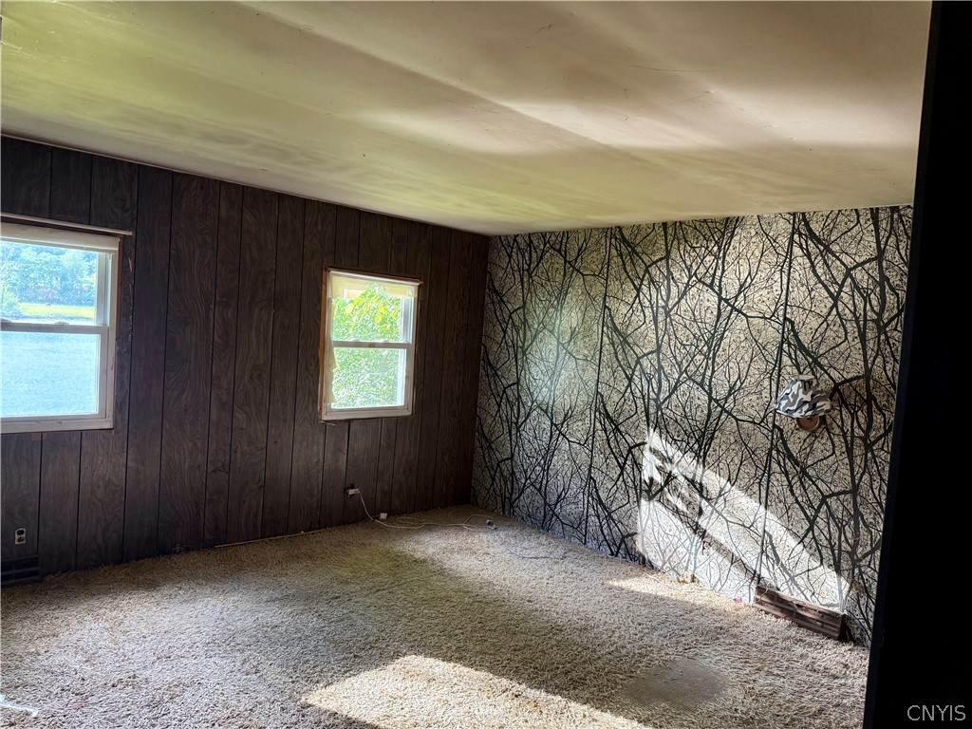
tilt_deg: -2.7
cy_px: 364
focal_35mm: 24
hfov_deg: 71.6
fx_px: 674
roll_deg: -3.8
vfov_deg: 56.8
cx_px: 486
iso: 200
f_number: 1.78
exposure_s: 1/121
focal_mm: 6.76
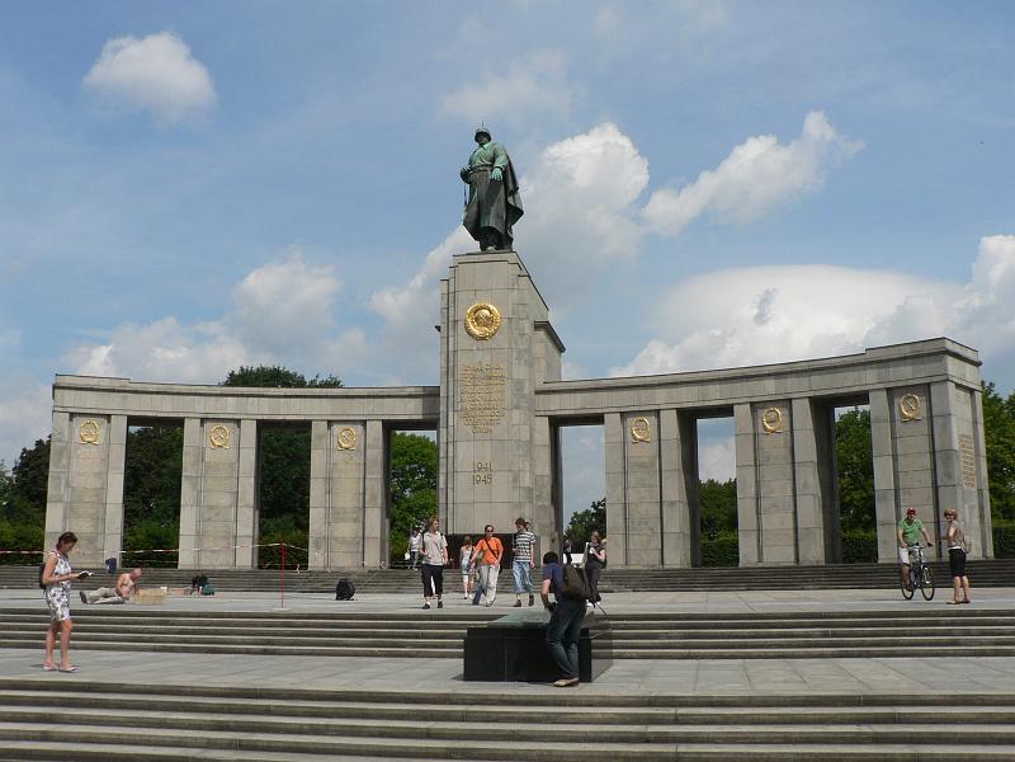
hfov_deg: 51.4
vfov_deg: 39.7
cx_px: 508
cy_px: 381
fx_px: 1056
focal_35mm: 36
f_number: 5.6
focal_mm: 6
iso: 80
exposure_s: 1/800
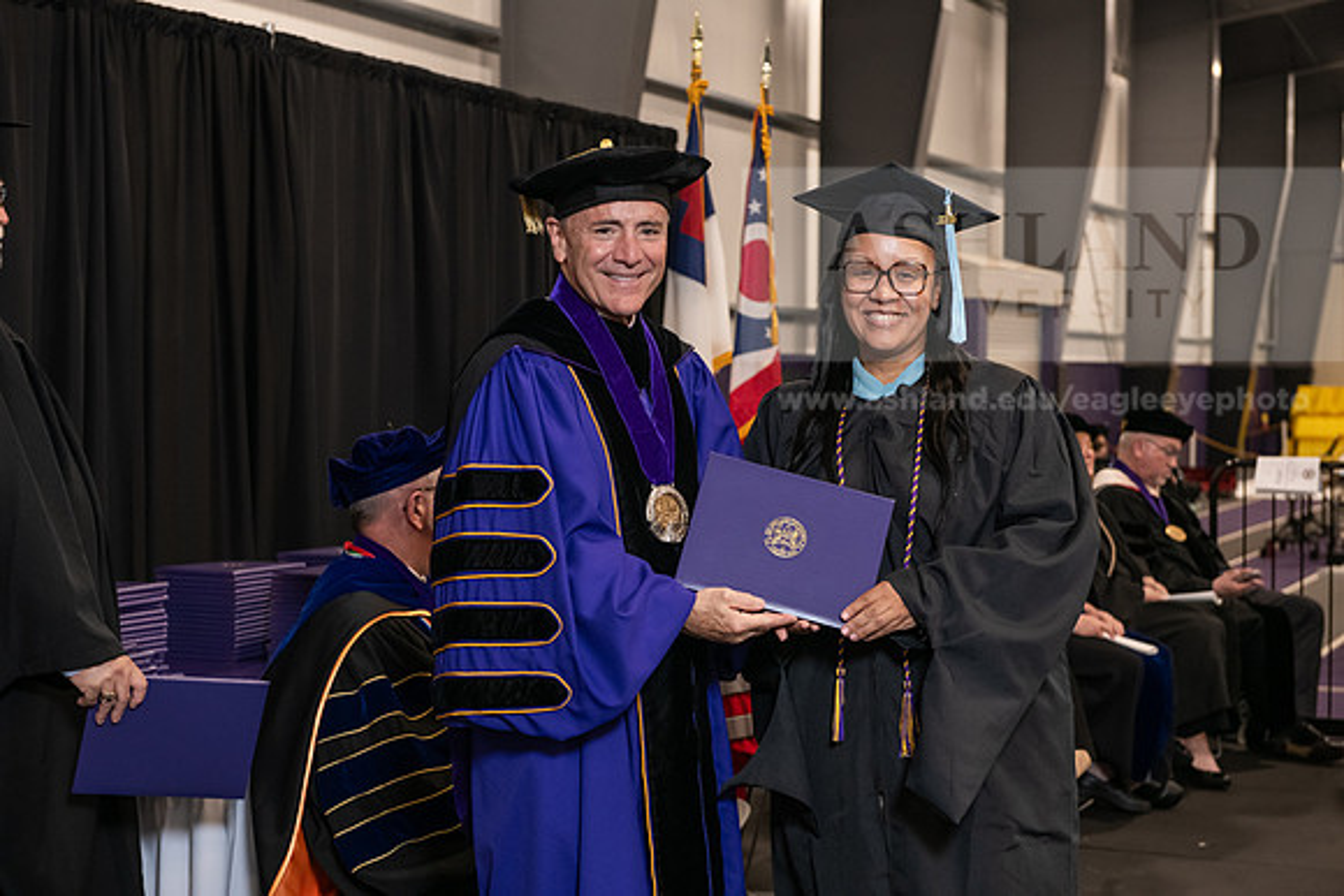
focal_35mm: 62
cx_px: 672
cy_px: 448
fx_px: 2315
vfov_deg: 21.9
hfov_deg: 32.4
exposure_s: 1/125
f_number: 5
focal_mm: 62
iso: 2000
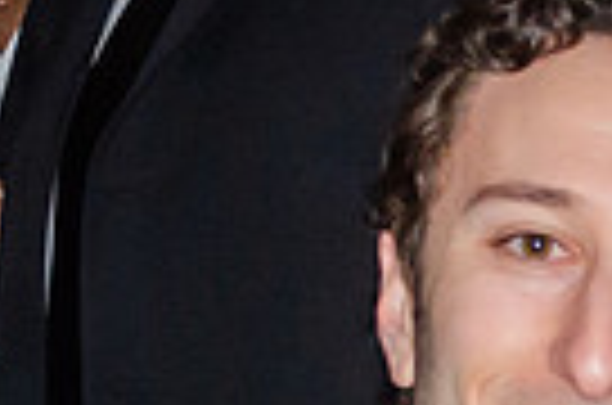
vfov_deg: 3.9
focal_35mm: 348
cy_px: 685
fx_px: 5902
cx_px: 792
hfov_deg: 5.9
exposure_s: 1/60
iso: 2000
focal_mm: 36
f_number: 5
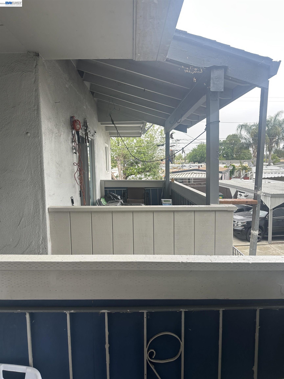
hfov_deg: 56.8
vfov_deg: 71.6
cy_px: 190
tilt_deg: -5.5
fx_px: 263
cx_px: 142
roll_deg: +1.5
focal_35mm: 24
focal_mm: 6.86
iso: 80
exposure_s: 1/335
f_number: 1.78
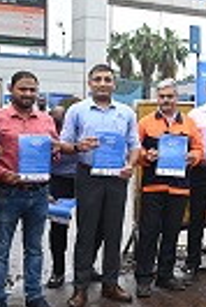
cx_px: 293
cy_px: 134
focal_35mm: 76
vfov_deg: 26.6
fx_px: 651
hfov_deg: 16.6
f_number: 5.6
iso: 100
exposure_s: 1/125
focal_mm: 25
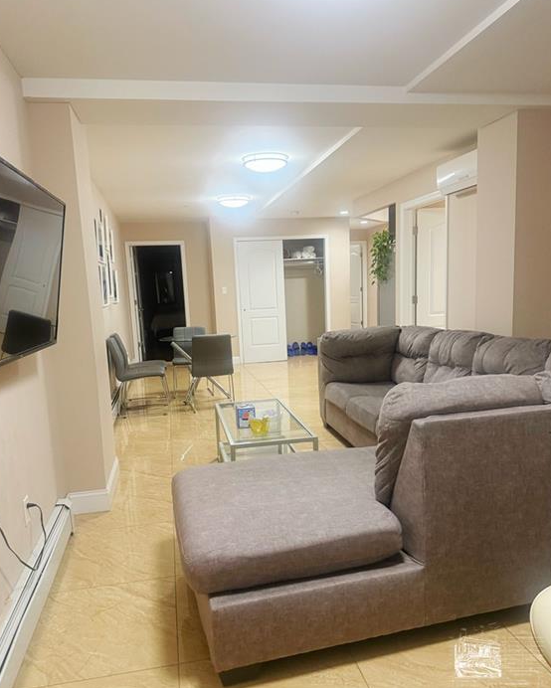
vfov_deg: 66.0
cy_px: 359
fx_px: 530
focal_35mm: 26
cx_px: 272
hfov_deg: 55.0
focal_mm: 6.76
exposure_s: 1/120
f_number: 1.78
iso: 320
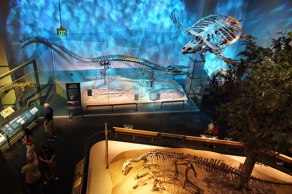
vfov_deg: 46.4
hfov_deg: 65.5
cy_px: 97
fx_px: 227
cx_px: 146
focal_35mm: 28
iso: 6400
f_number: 6.3
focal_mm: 28
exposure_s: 1/100
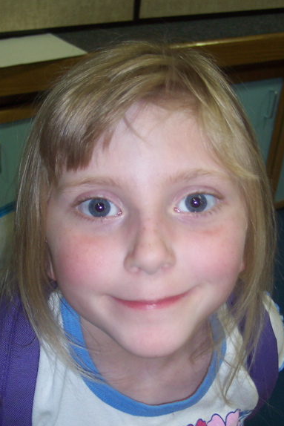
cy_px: 260
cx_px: 109
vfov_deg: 36.1
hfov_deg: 24.6
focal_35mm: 55
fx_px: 650
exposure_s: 1/30
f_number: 2.8
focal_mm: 8
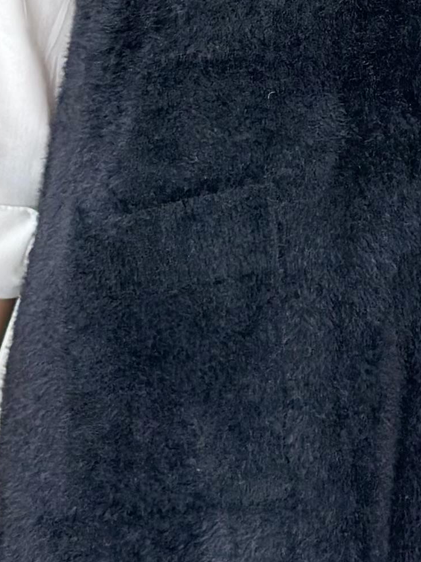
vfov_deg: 9.9
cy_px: -151
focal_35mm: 197
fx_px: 3193
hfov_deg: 7.5
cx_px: 345
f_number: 1.78
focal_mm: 6.86
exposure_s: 1/100
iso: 125
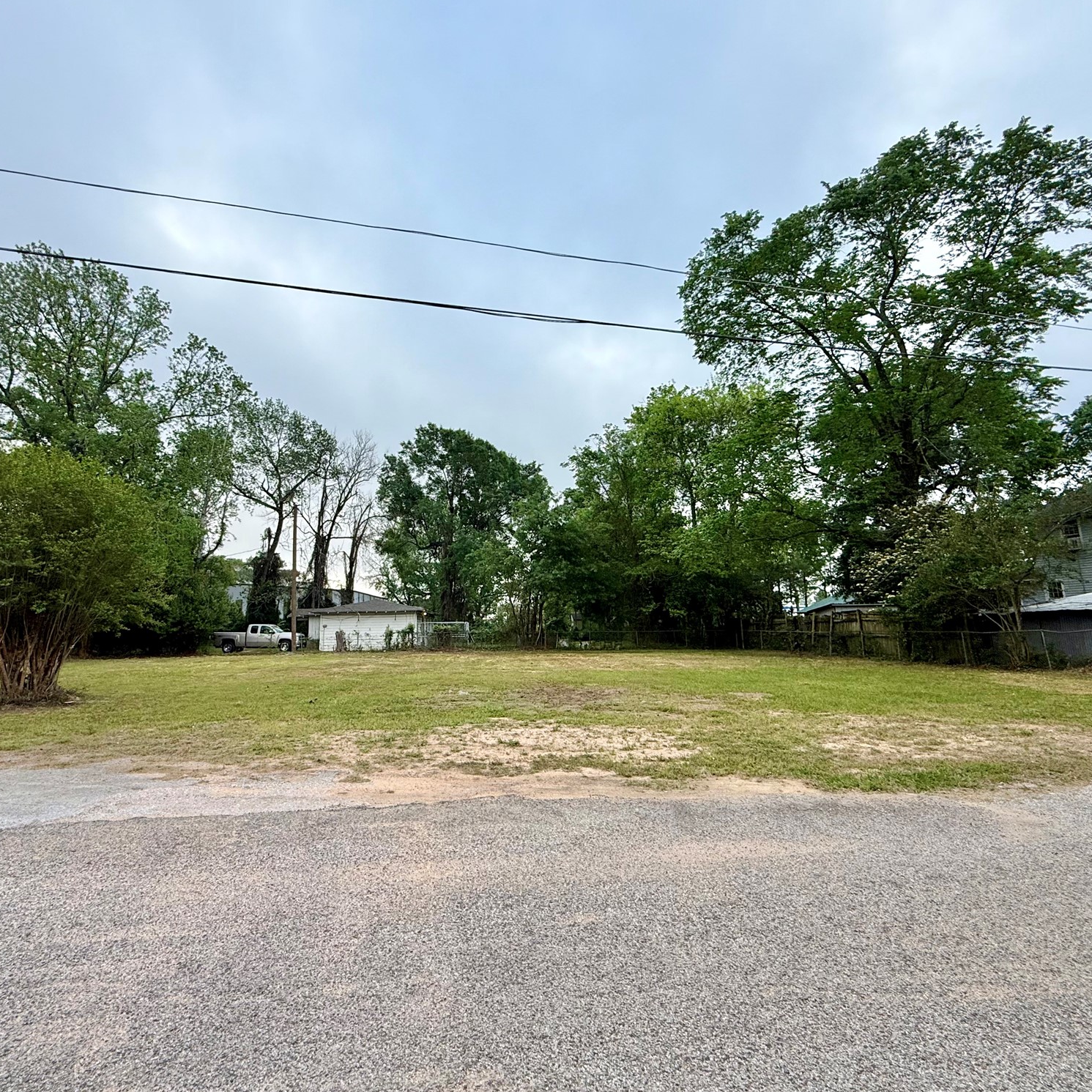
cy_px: 533
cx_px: 475
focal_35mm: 17
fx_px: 607
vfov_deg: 84.0
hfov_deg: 83.5
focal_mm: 2.22
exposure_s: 1/585
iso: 50
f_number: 2.2
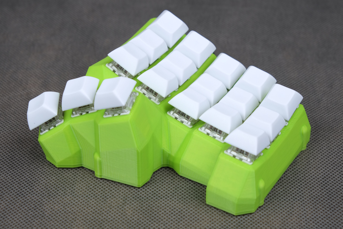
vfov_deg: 16.5
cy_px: 114
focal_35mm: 83
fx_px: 791
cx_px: 172
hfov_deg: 24.5
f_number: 8
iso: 400
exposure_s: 1/125
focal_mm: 55
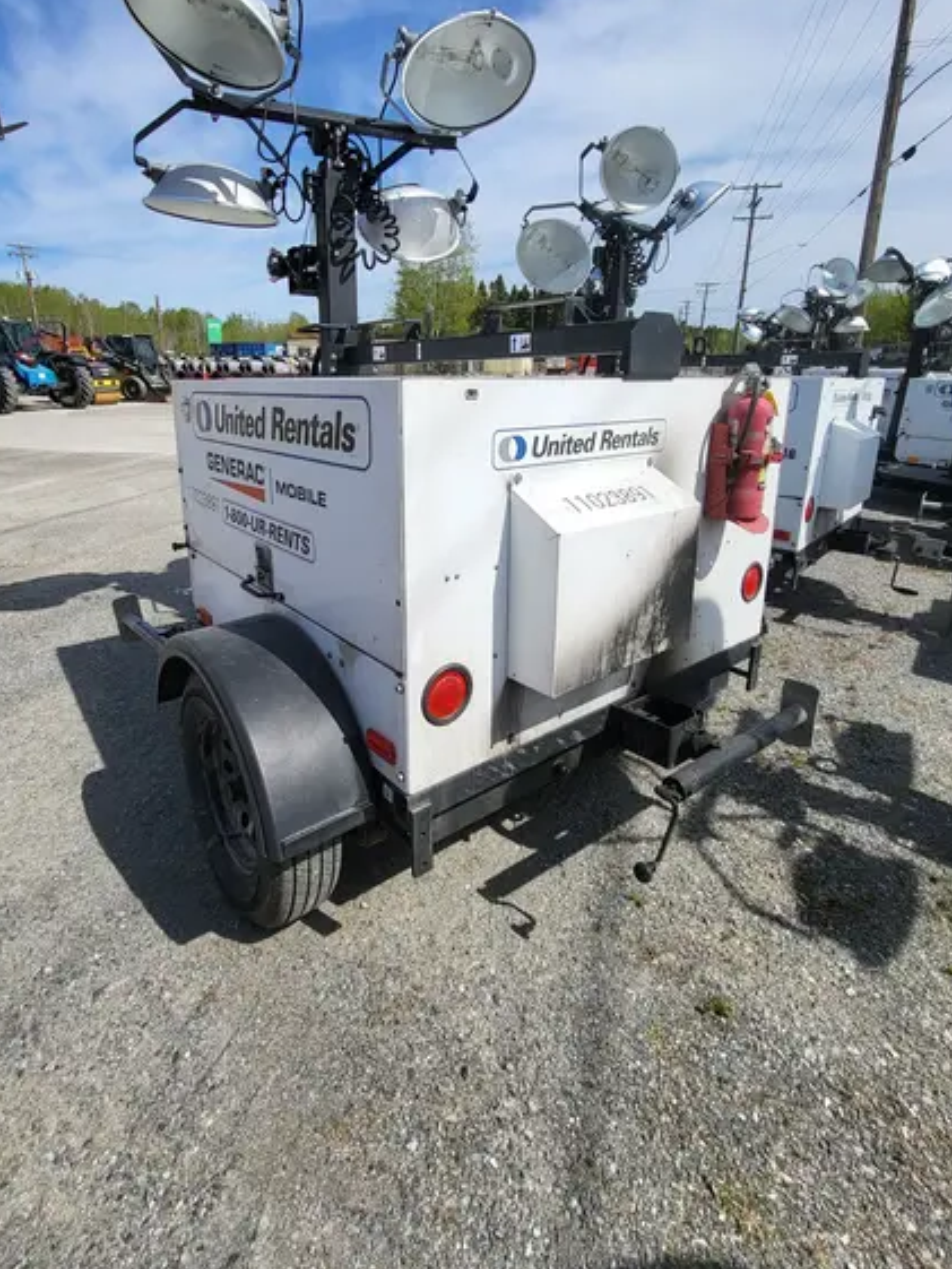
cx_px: 445
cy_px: 546
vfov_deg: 90.5
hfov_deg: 74.7
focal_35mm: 17
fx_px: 623
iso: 32
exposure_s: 1/1437
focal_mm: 1.74
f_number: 2.2
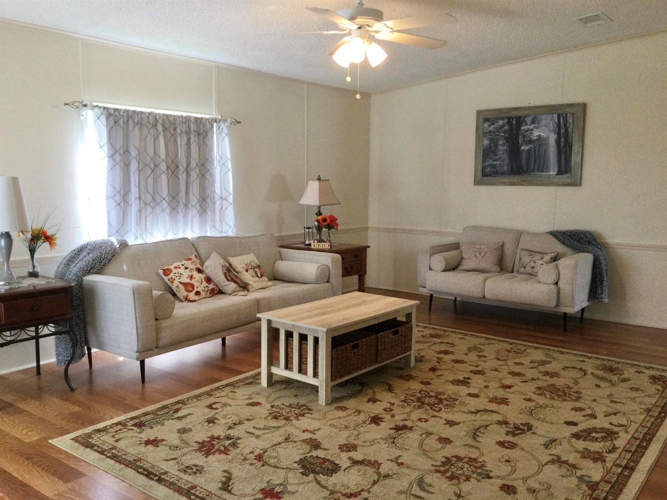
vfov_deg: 45.4
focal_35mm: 31
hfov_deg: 58.4
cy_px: 250
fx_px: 597
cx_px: 334
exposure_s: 1/30
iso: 32
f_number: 2.4
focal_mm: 3.3
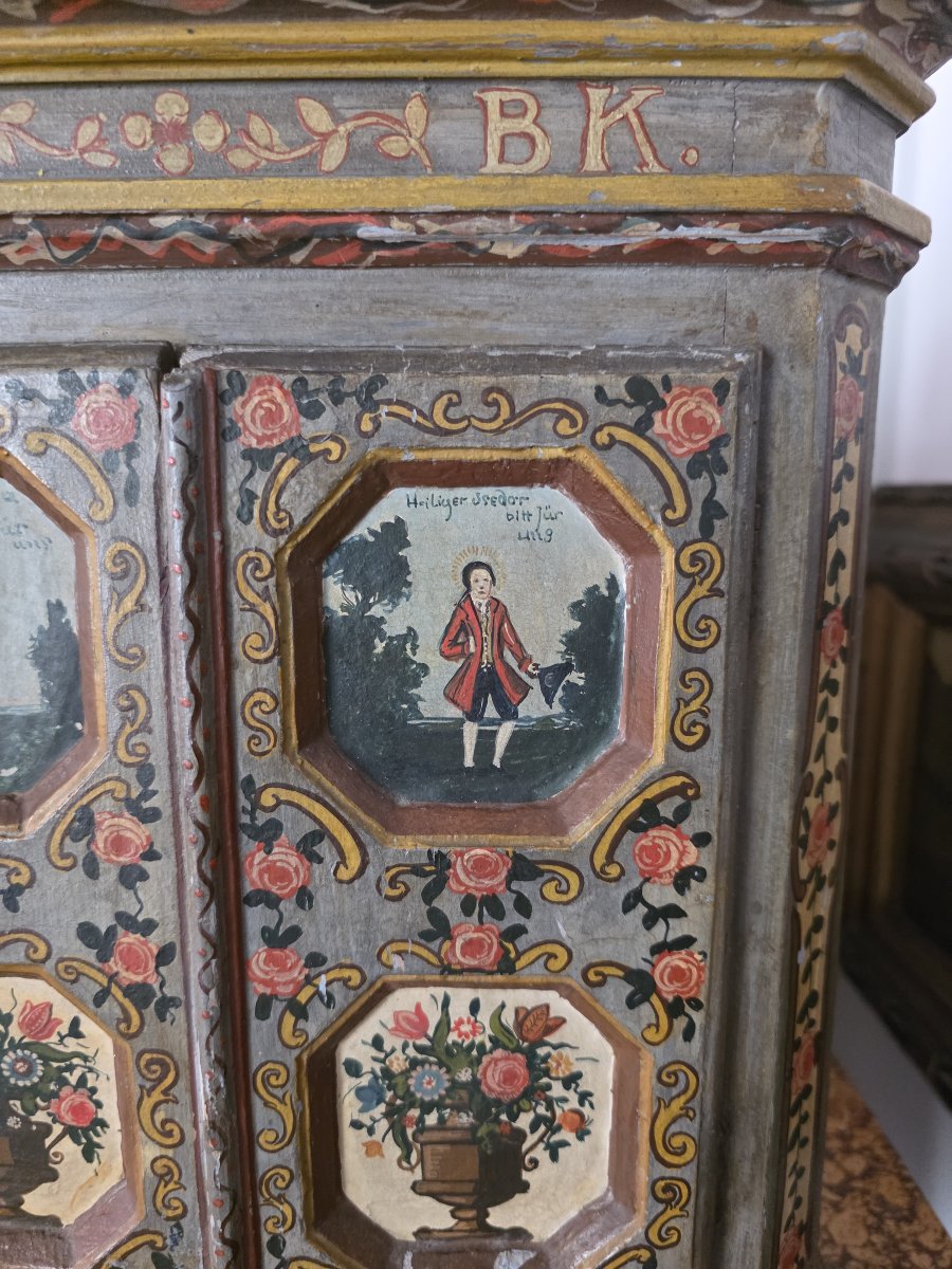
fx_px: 843
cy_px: 634
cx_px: 476
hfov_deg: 58.9
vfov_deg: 73.9
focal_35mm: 23
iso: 1600
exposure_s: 1/100
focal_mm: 6.3
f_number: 1.7
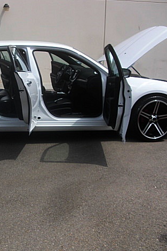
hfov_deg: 25.8
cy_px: 126
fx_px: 355
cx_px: 23
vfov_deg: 38.9
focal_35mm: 51
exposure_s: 1/125
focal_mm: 6.3
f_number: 7.9
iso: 50
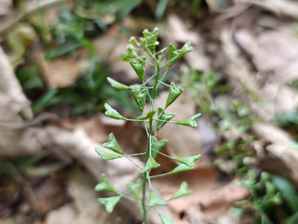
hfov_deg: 41.2
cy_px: 112
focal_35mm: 46
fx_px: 397
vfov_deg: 31.6
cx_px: 149
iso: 250
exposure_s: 1/120
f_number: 1.6
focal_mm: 6.14
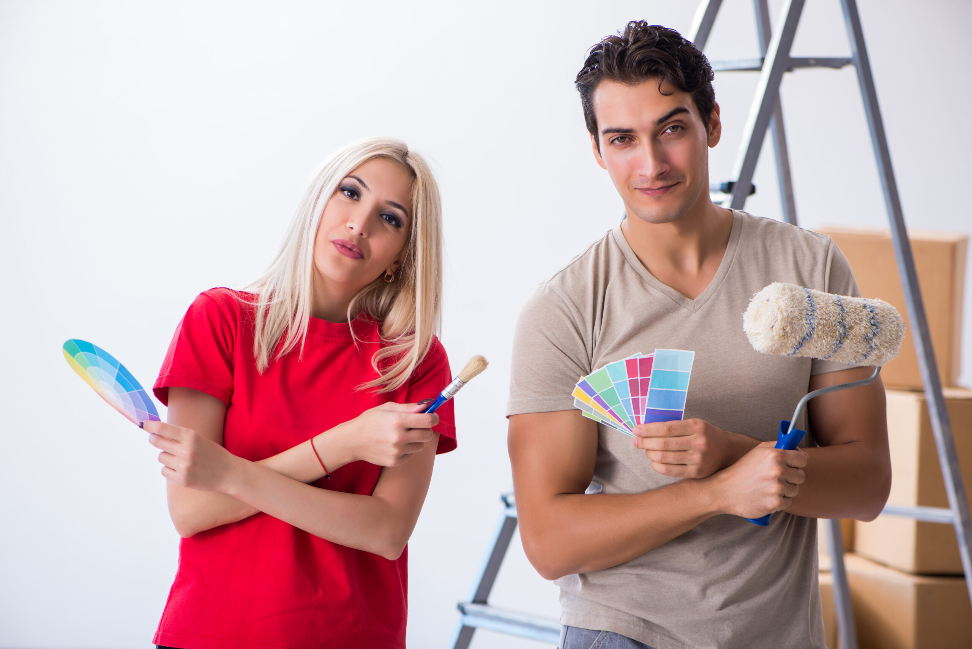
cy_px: 324
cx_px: 486
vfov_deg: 13.1
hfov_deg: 19.4
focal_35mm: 105
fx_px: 2836
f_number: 5
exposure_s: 1/100
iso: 160
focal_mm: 105
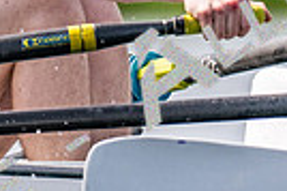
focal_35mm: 3906
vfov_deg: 0.4
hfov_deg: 0.5
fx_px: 31101
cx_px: -49
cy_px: -73
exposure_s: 1/2500
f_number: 4
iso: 200
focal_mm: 600
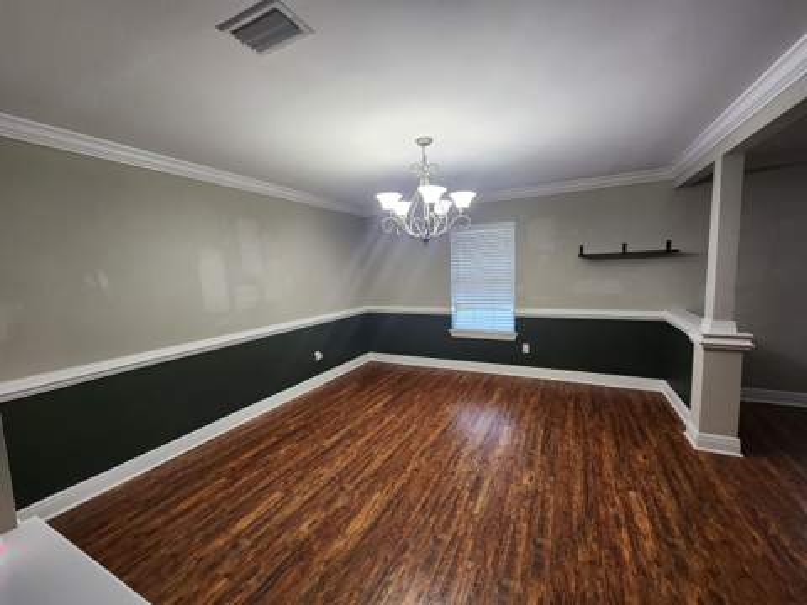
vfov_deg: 89.9
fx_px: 303
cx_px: 404
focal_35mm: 13
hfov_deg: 106.2
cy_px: 302
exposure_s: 1/60
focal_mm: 2.2
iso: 320
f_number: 2.2
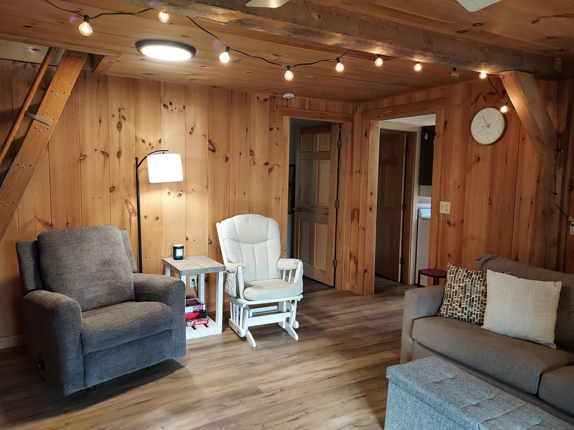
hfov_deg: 71.6
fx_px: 398
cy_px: 215
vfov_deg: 56.8
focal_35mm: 24
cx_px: 287
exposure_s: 1/60
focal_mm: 4.6
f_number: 1.8
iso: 400
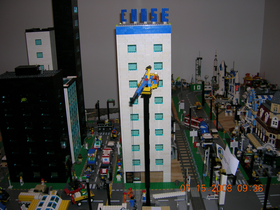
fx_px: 275
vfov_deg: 41.8
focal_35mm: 34
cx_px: 140
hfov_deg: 54.0
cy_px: 105
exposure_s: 1/60.1
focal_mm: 5.7
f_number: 2.9
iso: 50
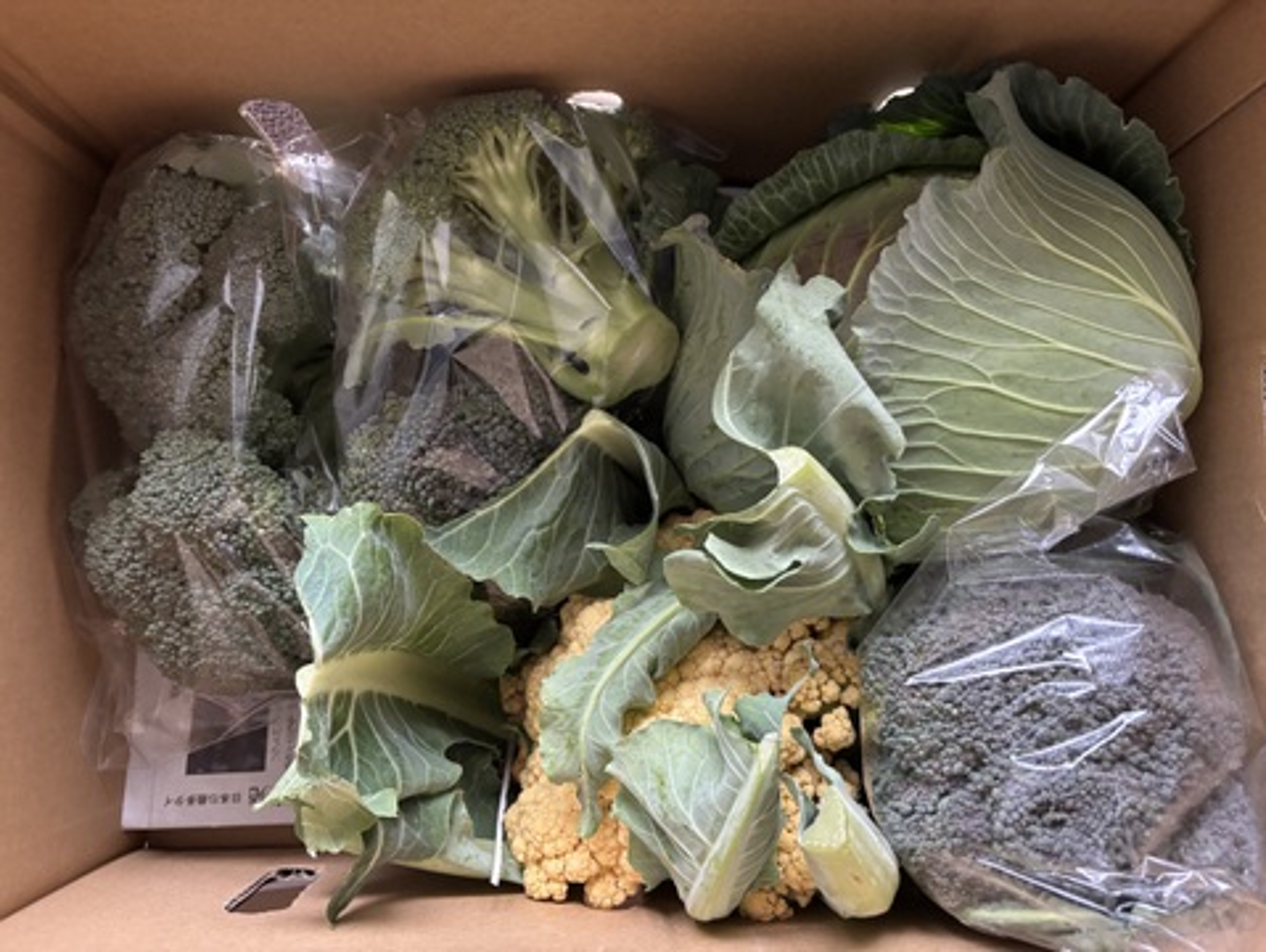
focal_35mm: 26
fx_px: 952
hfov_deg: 67.3
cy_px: 476
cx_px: 633
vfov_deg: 53.1
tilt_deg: -83.7
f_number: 1.6
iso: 500
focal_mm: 5.96
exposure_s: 1/45
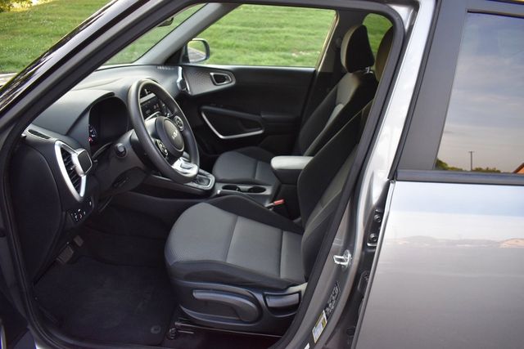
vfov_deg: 48.0
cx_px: 262
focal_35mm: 27
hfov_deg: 67.4
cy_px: 174
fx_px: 393
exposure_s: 1/250
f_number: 3.5
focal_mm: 18
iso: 640
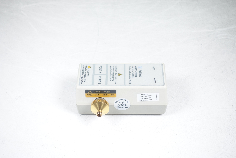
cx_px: 118
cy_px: 79
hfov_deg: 28.8
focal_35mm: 70
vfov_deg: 19.5
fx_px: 459
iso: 125
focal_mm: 25.7
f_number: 4
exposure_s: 1/200
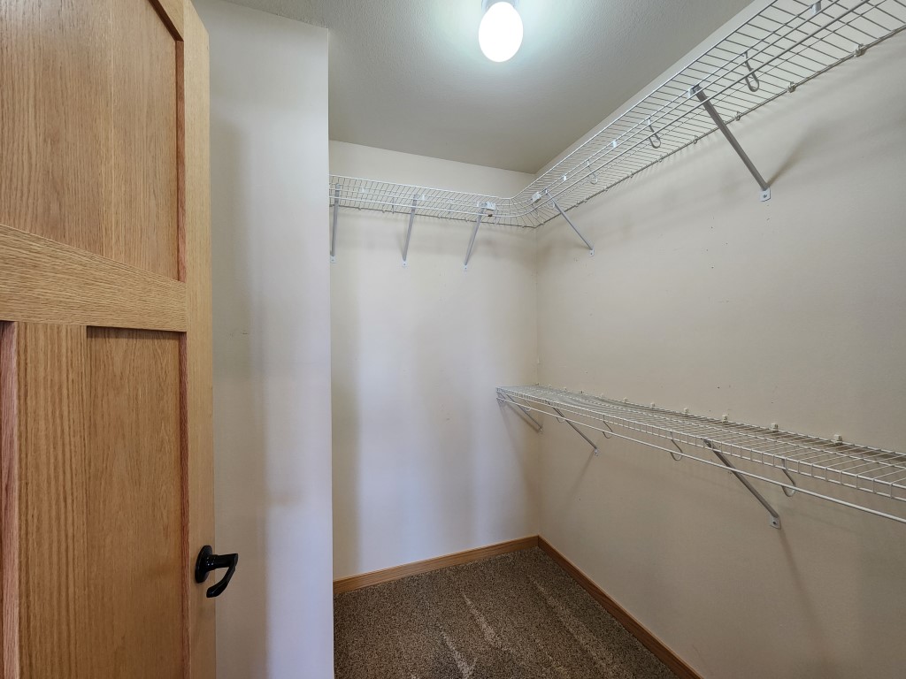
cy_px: 340
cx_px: 453
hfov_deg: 106.2
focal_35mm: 13
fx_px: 340
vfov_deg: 89.9
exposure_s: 1/60
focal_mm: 2.2
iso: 320
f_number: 2.2
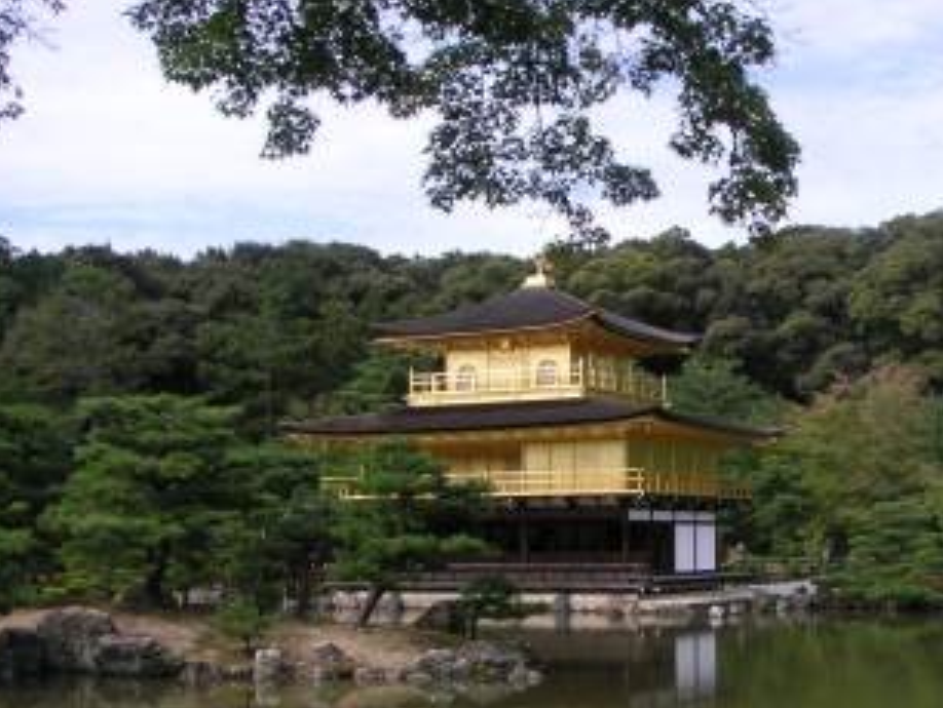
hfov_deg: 33.0
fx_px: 1581
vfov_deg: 25.1
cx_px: 604
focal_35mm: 58
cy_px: 477
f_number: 2.8
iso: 50
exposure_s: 1/500
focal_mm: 5.7
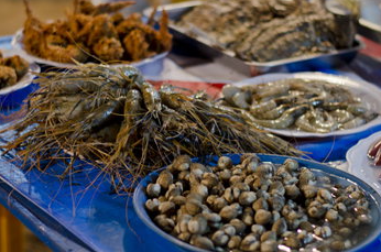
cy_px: 119
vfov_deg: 13.1
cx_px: 154
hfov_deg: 19.7
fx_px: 1098
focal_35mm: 104
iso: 320
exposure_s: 1/50
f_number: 1.8
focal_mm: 50
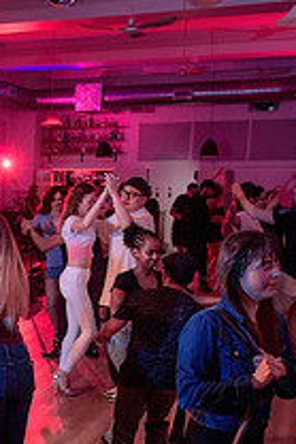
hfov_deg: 19.2
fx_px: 825
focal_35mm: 67
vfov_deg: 29.2
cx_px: -60
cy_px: 370
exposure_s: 1/60
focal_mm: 24
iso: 400
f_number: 3.5
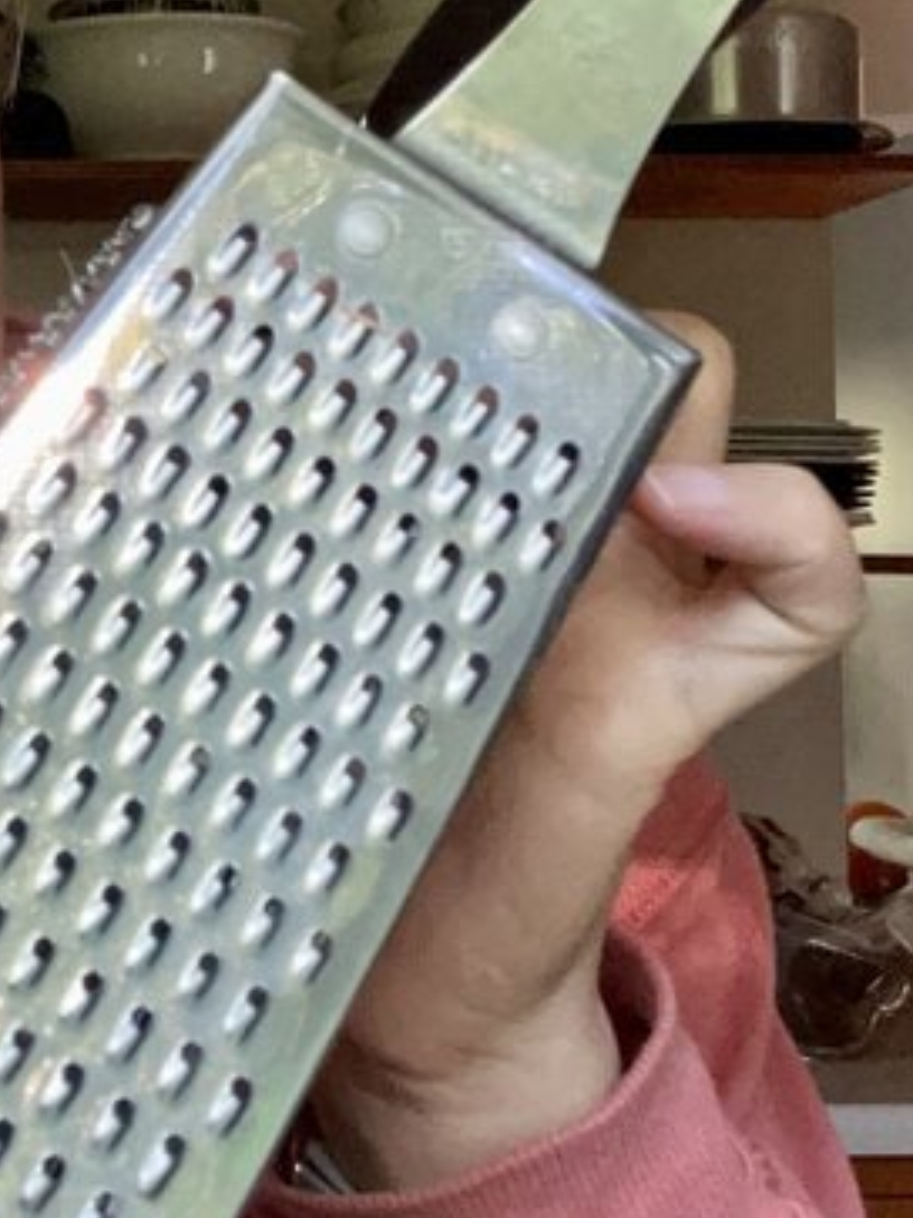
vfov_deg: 29.8
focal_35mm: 65
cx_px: -54
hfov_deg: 21.6
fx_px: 2287
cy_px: 488
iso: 400
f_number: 1.9
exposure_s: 1/39
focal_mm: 2.69
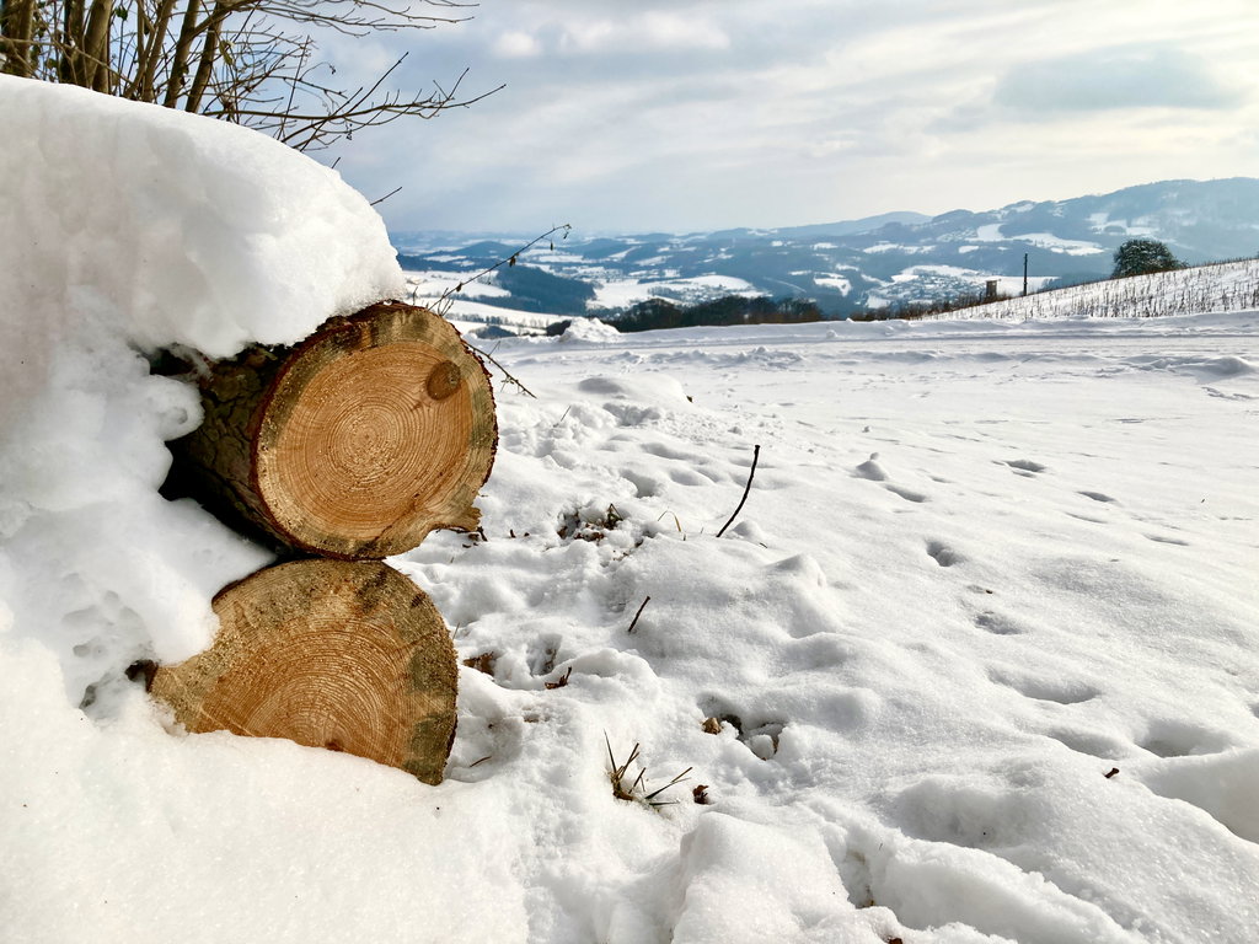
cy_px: 472
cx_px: 630
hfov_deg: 63.4
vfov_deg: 49.7
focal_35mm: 28
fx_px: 1018
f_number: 1.8
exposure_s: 1/4367
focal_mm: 3.99
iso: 20
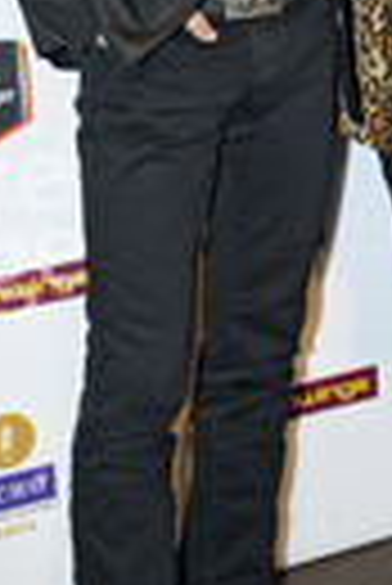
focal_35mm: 129
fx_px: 2101
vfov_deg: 15.6
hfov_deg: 10.6
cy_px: 36
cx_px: 347
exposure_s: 1/160
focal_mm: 42
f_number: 5.6
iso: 500
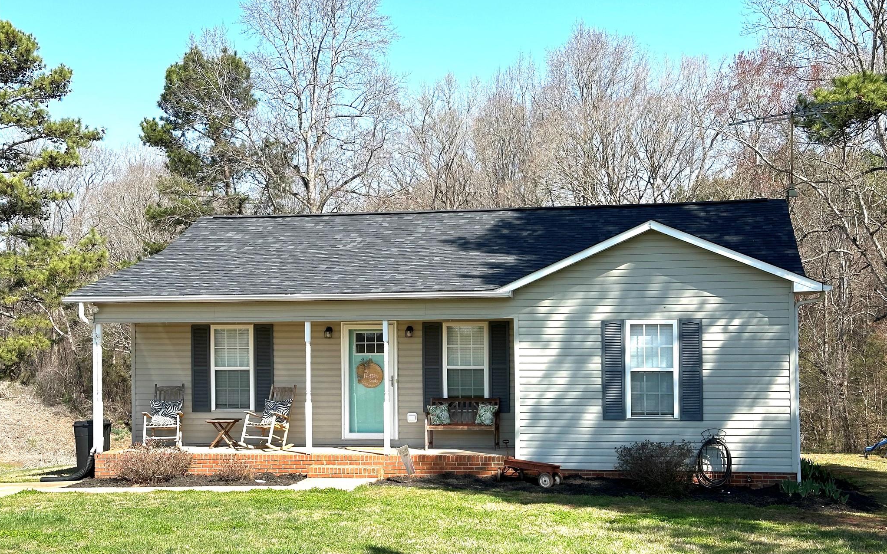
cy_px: 322
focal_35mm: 51
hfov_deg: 39.6
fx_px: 1233
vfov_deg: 25.3
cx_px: 443
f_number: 1.78
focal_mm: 6.86
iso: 64
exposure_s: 1/2358
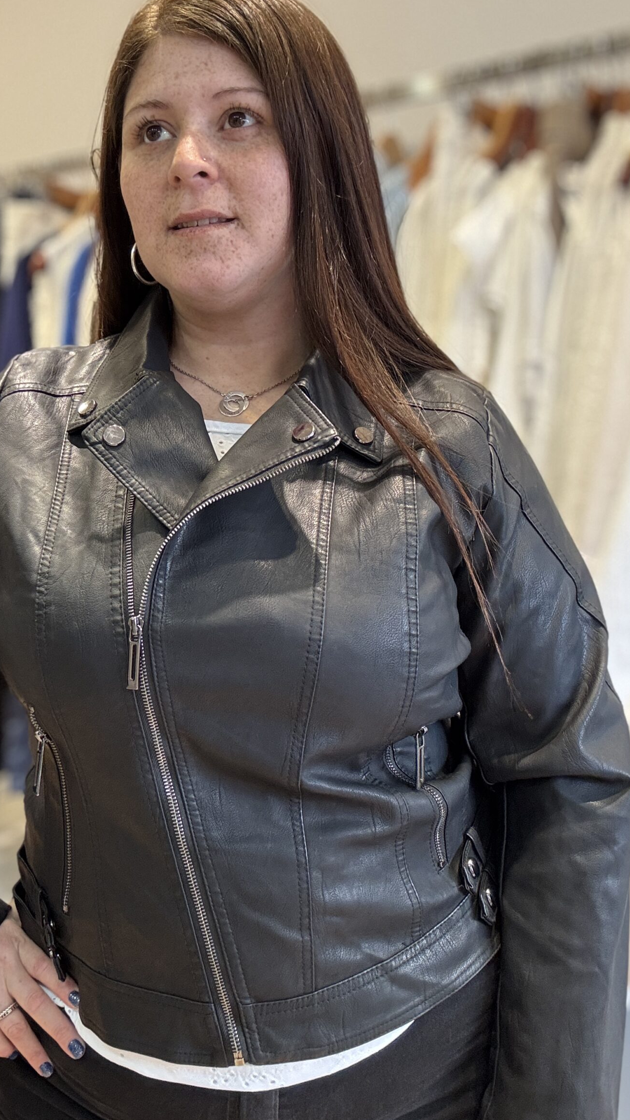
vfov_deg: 55.3
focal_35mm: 36
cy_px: 571
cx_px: 213
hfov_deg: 32.6
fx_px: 1069
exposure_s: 1/50
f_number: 1.9
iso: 125
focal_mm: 2.69
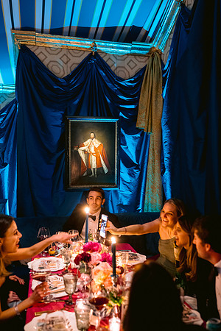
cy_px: 166
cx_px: 110
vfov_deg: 54.4
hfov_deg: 37.9
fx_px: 322
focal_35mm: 35
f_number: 2.8
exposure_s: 1/8
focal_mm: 35
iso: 1600
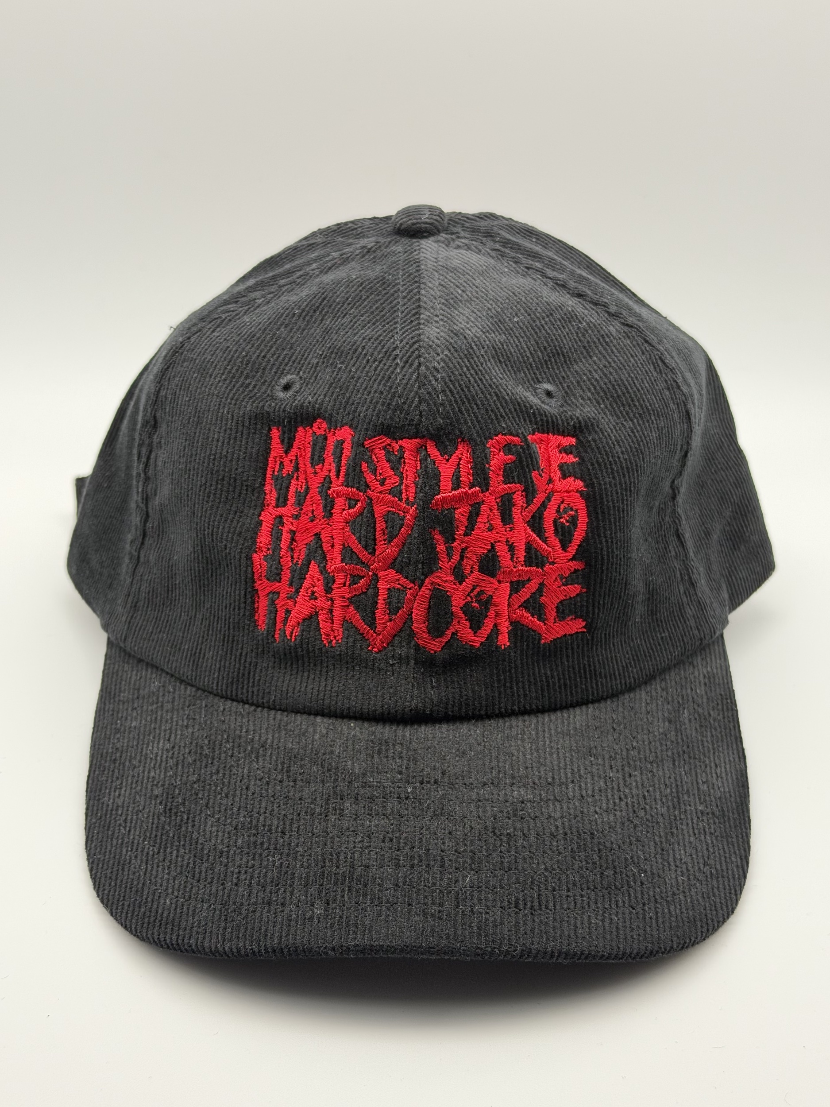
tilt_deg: -28.3
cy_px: 554
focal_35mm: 48
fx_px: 1535
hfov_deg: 30.3
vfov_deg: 39.7
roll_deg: -1.5
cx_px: 415
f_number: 1.78
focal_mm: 6.76
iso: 64
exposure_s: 1/493
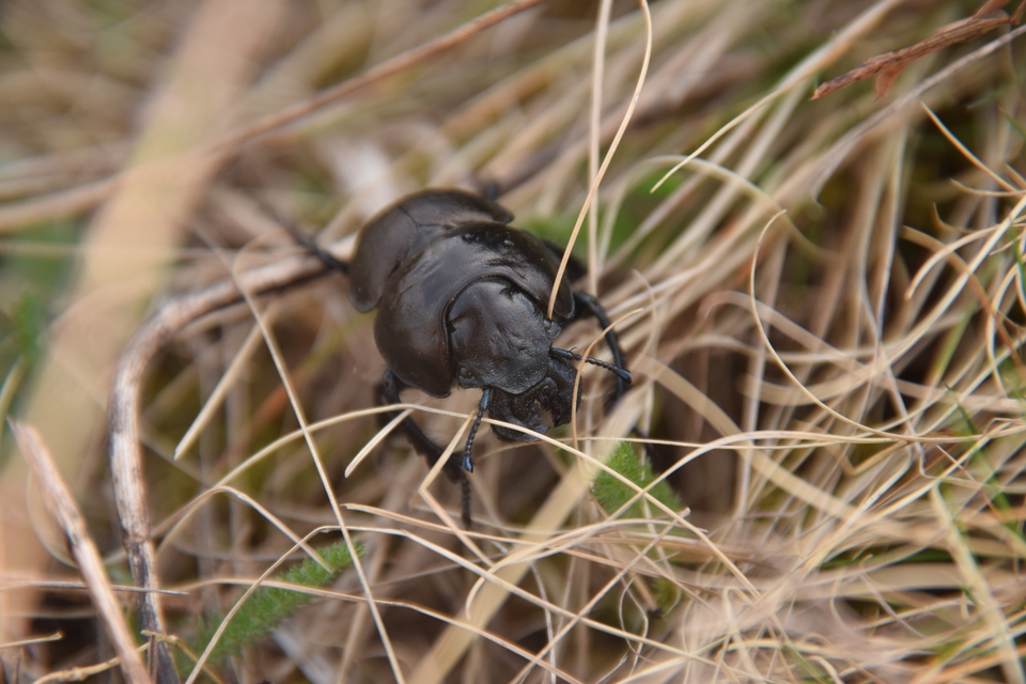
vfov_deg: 6.5
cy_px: 342
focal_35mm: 210
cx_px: 513
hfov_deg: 9.8
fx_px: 5985
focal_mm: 140
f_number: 7.1
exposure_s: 1/250
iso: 400
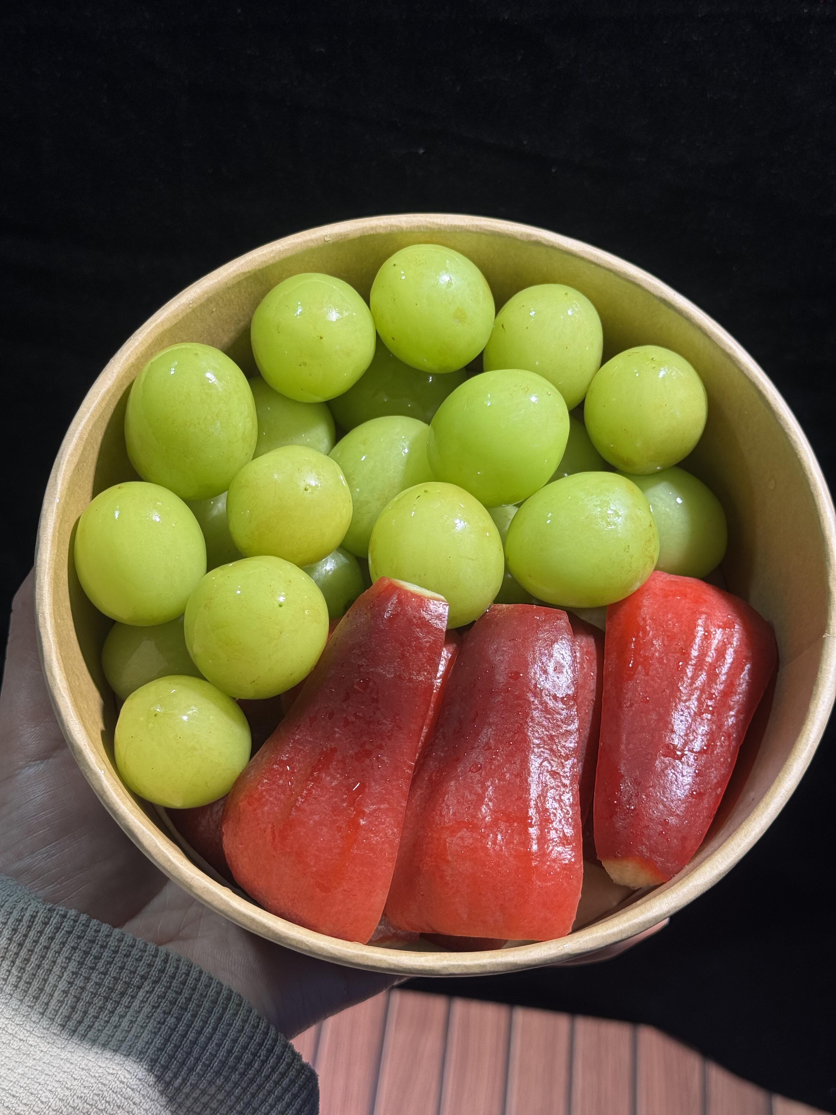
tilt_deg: -42.6
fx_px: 1546
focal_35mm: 48
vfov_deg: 39.7
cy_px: 558
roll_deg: -4.7
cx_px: 418
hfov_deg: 30.3
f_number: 1.78
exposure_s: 1/274
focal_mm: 6.76
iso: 64
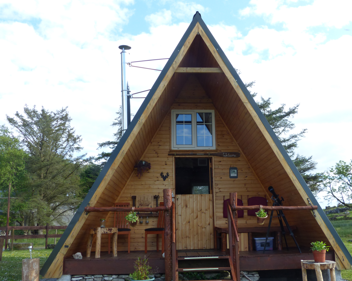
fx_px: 354
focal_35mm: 34
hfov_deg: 52.7
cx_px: 202
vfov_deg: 43.3
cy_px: 154
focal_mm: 5.3
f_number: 4
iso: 100
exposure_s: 1/250
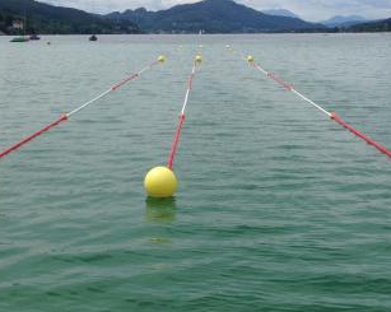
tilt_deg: -8.1
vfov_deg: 24.1
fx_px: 728
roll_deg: +0.0
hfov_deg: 30.0
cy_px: 122
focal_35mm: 63
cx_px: 208
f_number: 2.4
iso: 50
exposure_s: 1/3390
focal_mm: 4.12
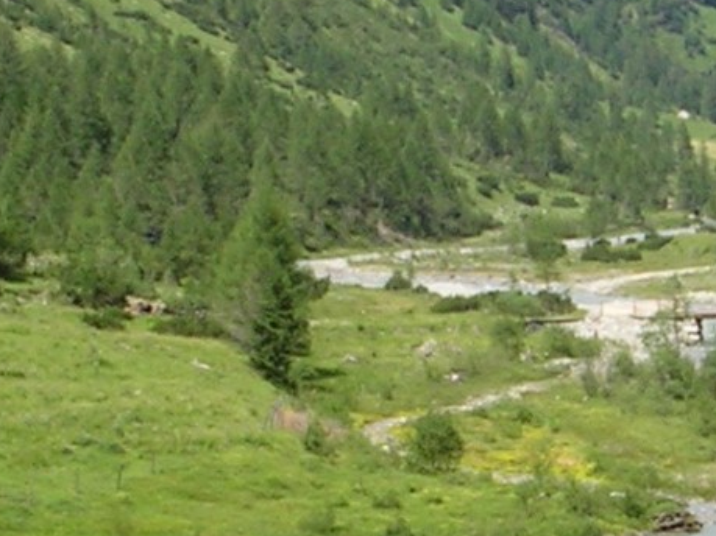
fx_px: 3288
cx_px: 549
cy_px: 425
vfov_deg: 9.3
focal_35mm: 159
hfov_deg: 12.4
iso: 50
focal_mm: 5.8
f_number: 5.6
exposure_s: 1/193
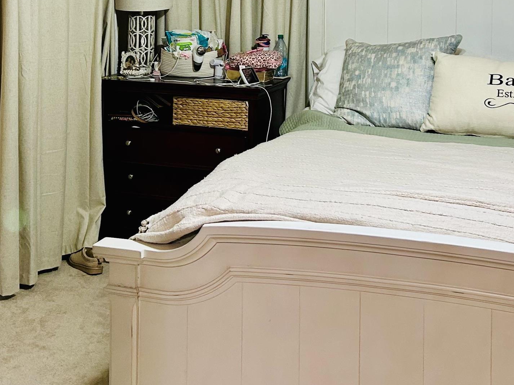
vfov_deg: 24.9
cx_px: 231
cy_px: 1
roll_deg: +0.0
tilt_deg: -1.7
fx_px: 832
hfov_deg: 34.3
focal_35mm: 56
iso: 200
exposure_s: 1/60
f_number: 1.5
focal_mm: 5.7
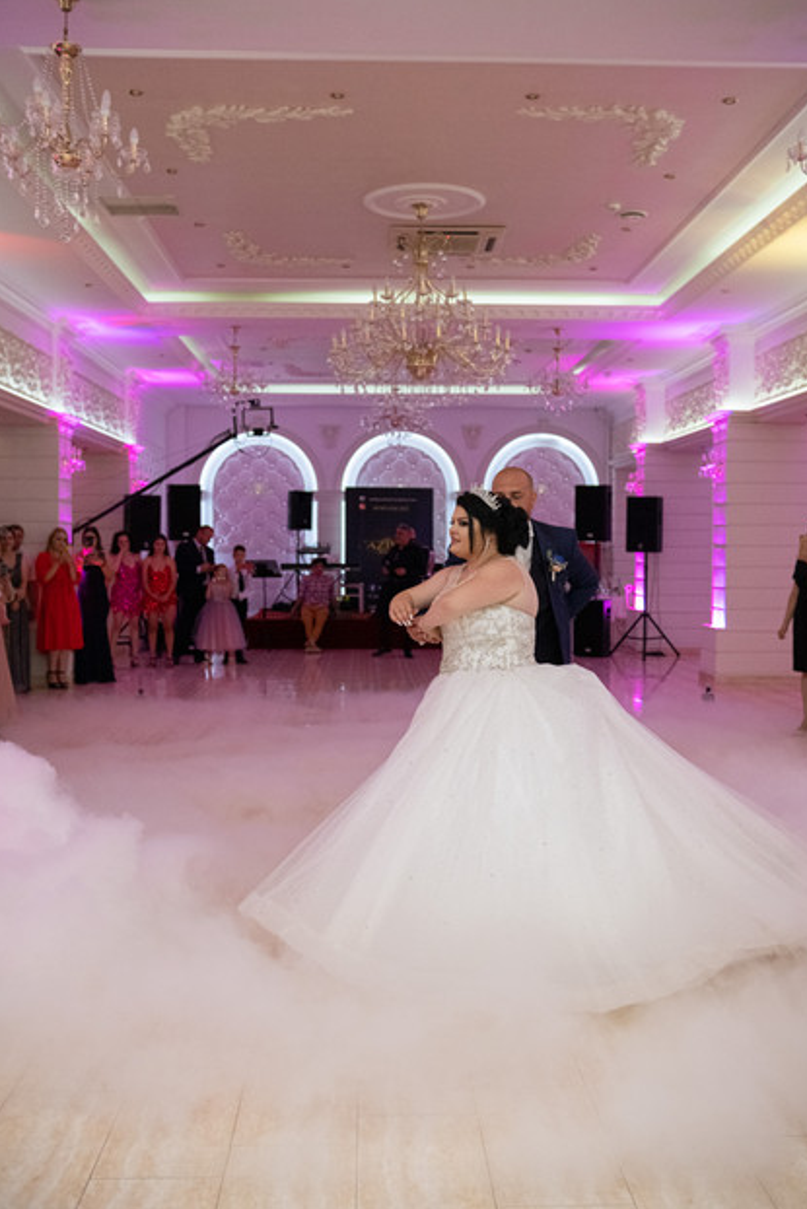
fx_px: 1210
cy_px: 603
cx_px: 407
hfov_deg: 36.9
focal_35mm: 36
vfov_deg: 53.1
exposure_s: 1/125
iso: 1600
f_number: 2.2
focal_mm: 23
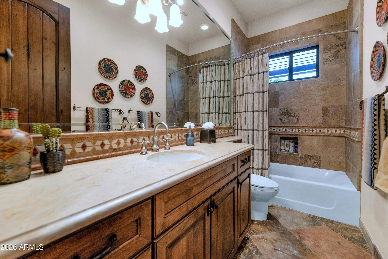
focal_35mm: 14
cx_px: 194
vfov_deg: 81.2
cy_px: 130
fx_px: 151
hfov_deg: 104.3
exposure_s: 1/125
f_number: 4
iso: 1000
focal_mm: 14
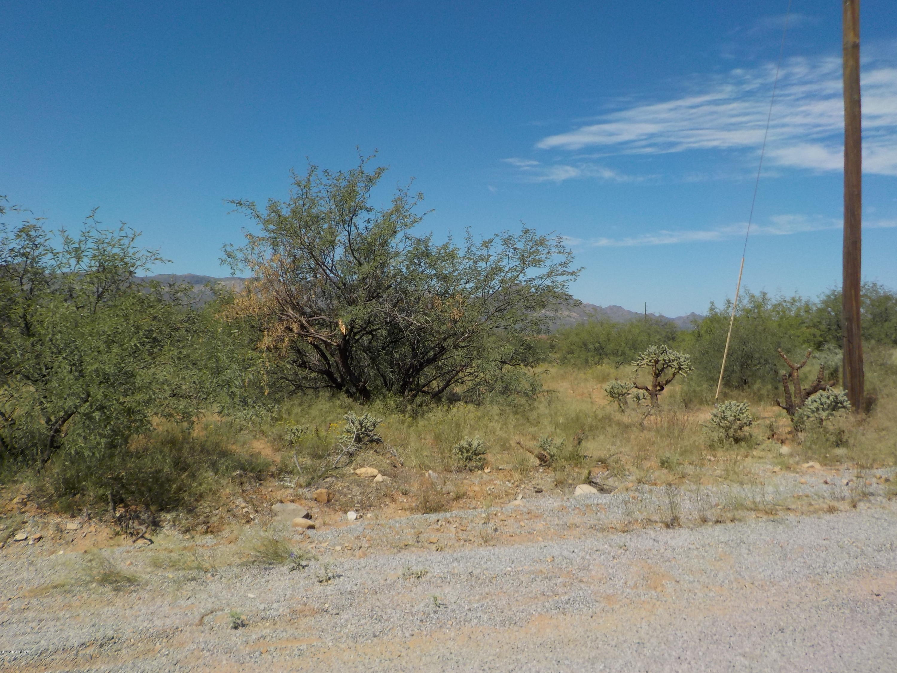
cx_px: 448
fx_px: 777
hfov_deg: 60.0
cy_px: 336
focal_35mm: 30
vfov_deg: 46.8
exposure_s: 1/1600
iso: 125
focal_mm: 4.1
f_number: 3.3
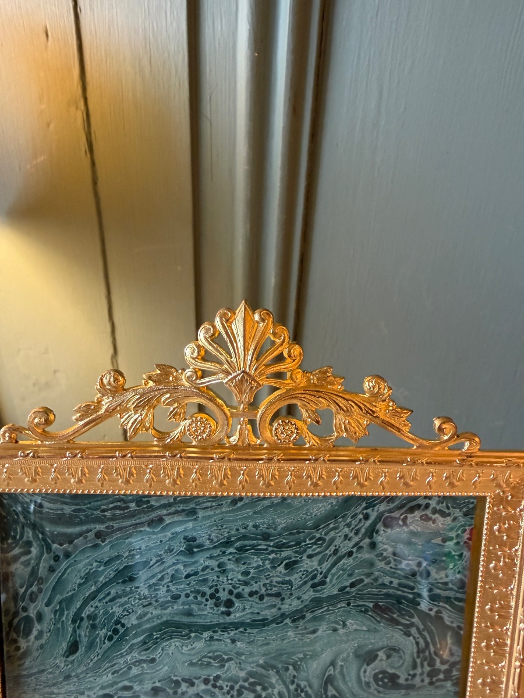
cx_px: 262
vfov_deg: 71.6
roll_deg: -2.9
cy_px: 349
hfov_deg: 56.8
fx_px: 484
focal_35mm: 24
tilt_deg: -28.2
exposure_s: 1/72
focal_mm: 2.22
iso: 320
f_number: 2.2
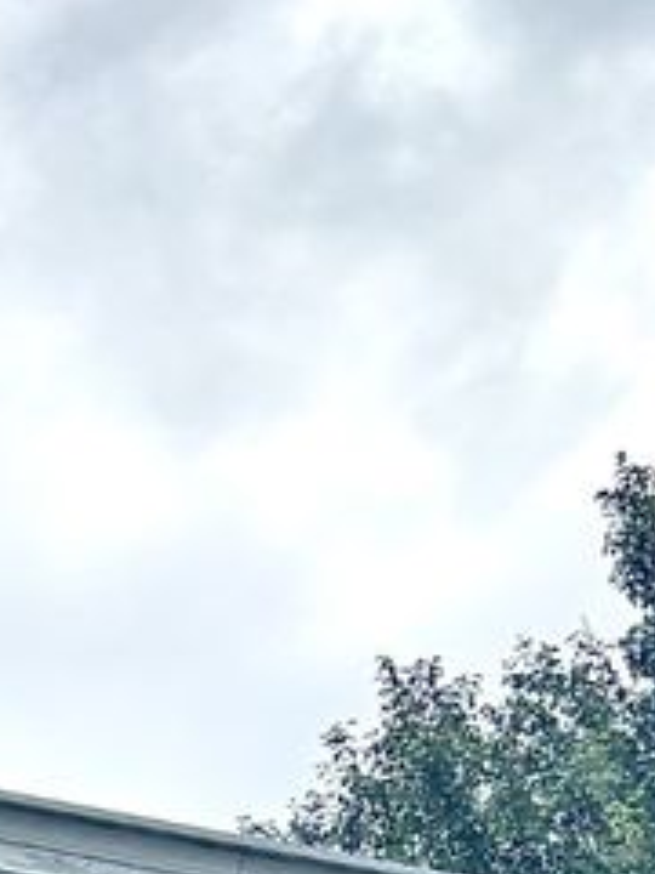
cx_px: -1081
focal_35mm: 148
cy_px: 1713
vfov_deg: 12.0
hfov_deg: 8.8
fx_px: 3734
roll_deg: -1.8
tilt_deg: +1.1
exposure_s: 1/3106
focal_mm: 5.96
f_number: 1.6
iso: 50
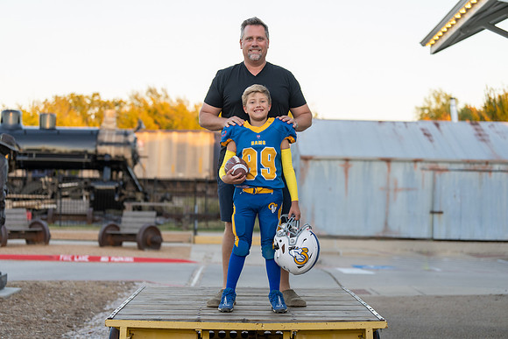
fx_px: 998
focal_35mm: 71
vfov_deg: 19.3
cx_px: 254
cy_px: 170
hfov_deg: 28.6
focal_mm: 70
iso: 400
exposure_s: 1/320
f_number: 2.8
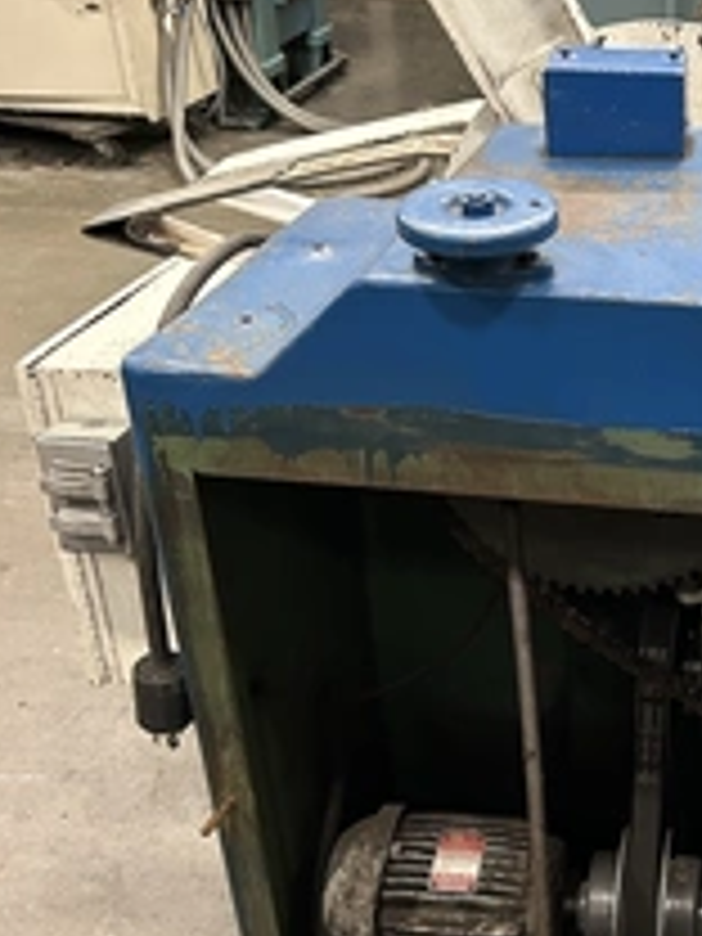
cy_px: 486
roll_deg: +0.2
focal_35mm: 50
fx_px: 1352
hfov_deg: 28.0
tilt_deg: -30.4
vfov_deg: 38.2
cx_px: 639
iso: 400
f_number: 1.5
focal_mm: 5.7
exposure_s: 1/40
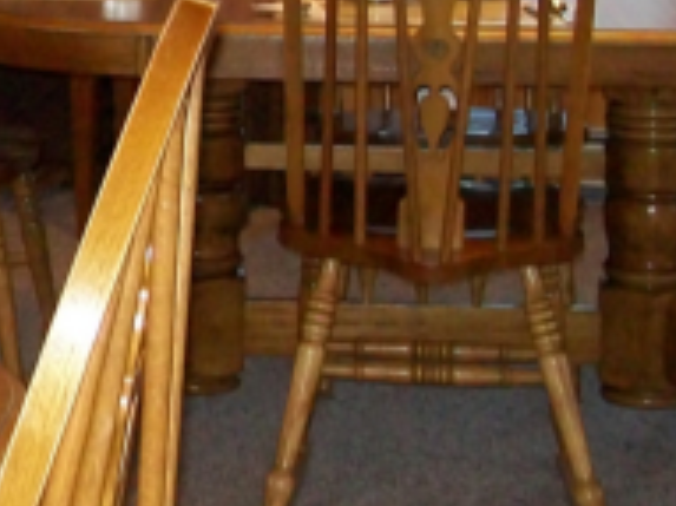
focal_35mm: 151
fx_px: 2947
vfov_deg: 9.6
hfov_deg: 12.4
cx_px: -343
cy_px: -142
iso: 160
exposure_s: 1/60
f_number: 2.7
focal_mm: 6
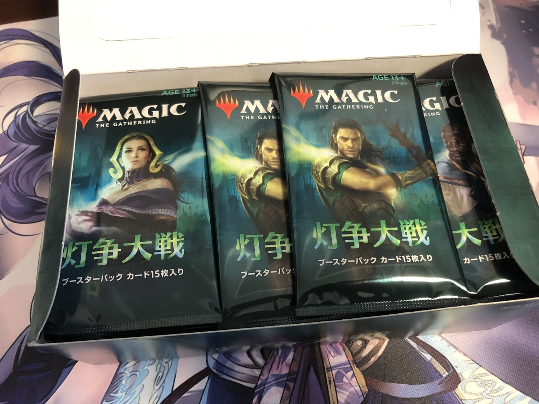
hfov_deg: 63.4
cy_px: 202
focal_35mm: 28
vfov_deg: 49.7
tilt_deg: -63.5
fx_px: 436
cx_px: 270
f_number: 1.8
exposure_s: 1/15
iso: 80
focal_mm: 3.99
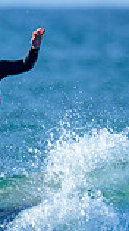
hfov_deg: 0.3
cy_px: 166
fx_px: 25944
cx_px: -160
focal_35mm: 4255
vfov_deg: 0.5
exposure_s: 1/2000
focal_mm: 800
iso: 360
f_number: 6.3
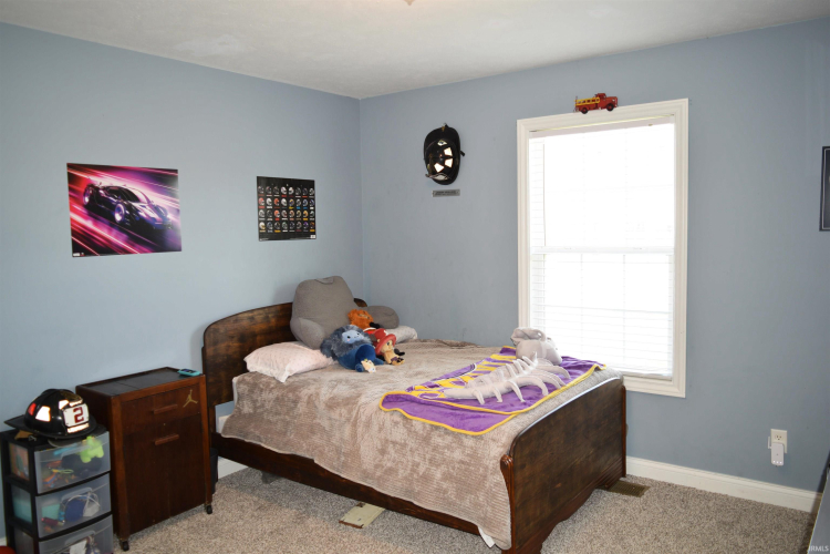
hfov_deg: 67.4
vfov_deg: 47.9
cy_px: 277
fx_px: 622
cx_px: 415
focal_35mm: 27
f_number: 3.5
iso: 100
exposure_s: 1/25
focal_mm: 18
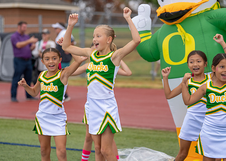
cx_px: 105
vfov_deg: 12.7
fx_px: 726
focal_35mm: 113
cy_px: 80
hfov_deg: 17.7
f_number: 2.8
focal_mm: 108
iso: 500
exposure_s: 1/1250
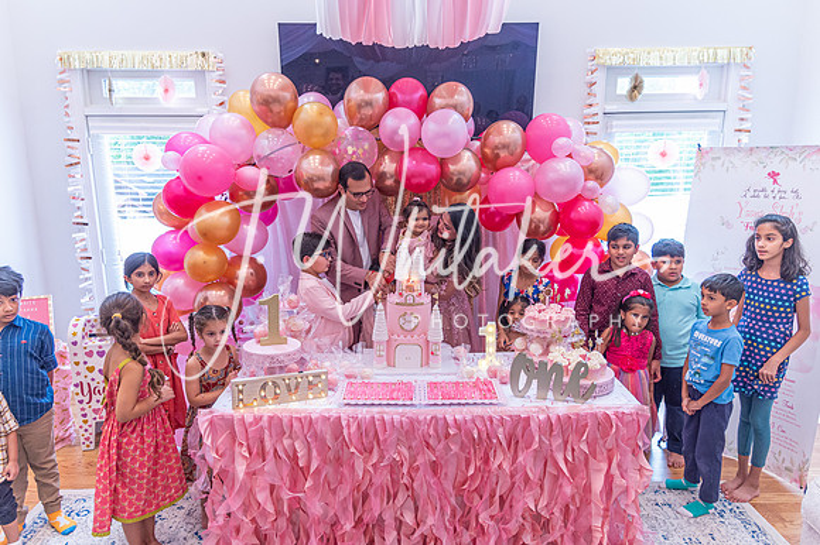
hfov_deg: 71.2
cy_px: 272
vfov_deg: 51.0
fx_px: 573
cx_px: 410
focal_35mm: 25
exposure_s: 1/125
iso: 1600
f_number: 4
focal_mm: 24
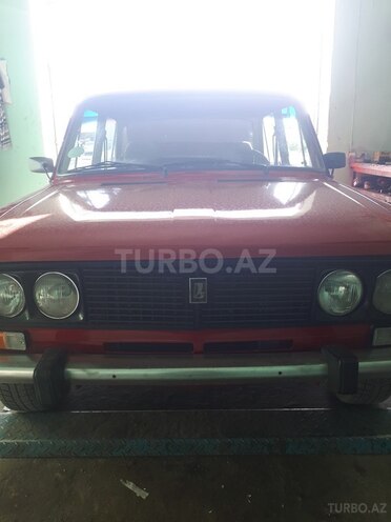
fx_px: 407
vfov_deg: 65.3
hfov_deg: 51.4
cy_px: 261
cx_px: 196
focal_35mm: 27
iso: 40
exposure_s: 1/50
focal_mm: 3.6
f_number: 1.9
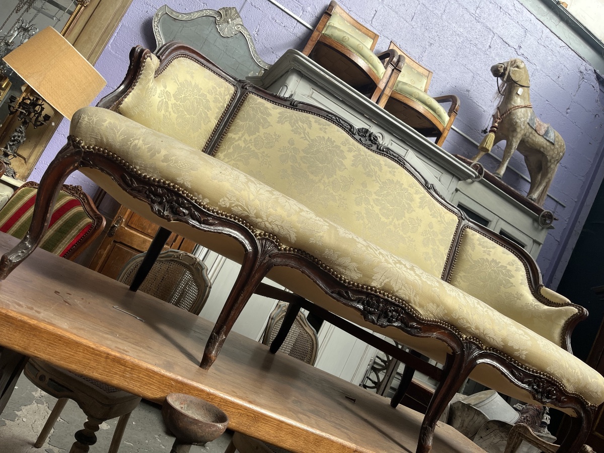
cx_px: 302
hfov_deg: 67.3
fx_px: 454
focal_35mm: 26
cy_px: 226
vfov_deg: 53.1
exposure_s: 1/440
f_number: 1.6
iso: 50
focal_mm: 5.1
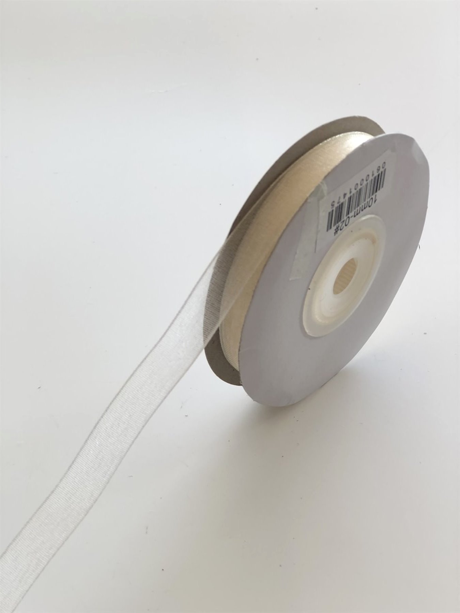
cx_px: 230
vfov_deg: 33.8
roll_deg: +2.6
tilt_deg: -42.3
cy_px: 306
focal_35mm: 57
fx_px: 1010
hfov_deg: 25.7
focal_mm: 6.6
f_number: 2.8
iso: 25
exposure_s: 1/60
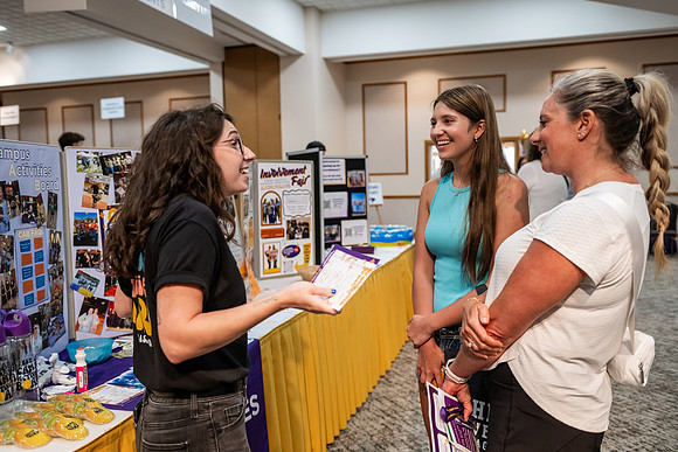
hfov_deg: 58.7
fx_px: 603
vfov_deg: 41.1
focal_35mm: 32
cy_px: 226
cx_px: 339
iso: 2500
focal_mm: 32
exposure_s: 1/200
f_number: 3.2
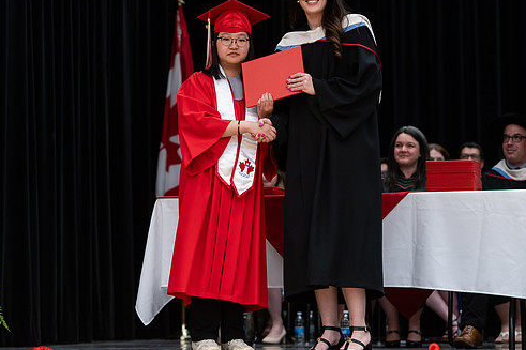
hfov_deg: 15.4
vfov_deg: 10.3
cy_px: 162
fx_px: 1943
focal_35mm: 133
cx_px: 209
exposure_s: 1/200
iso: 1000
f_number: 2.8
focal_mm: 85
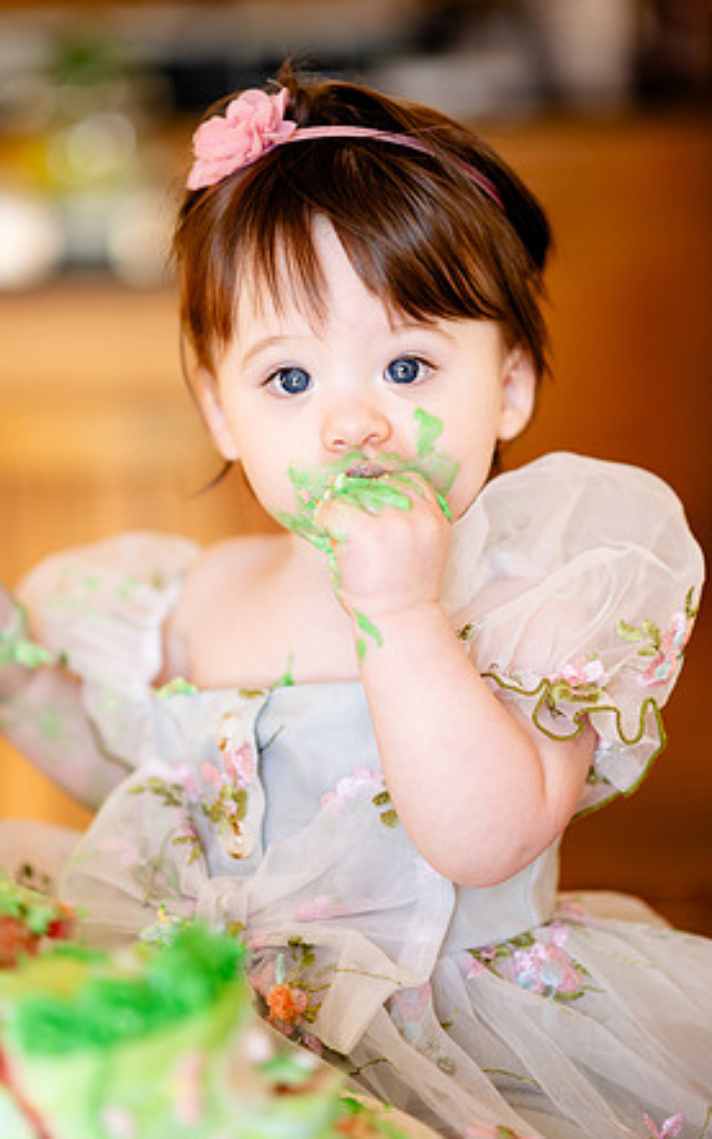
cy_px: 563
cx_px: 334
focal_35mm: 88
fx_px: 2731
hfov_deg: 14.9
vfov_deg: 23.5
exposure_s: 1/250
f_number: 2.2
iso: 250
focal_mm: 85
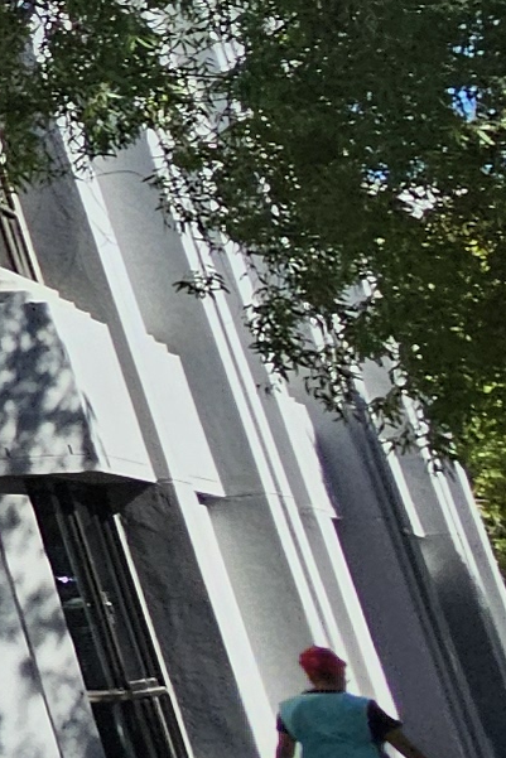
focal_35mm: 90
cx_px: -1854
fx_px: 1896
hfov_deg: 6.9
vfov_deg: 22.0
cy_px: 55
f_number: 2.2
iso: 50
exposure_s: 1/1339
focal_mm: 2.2
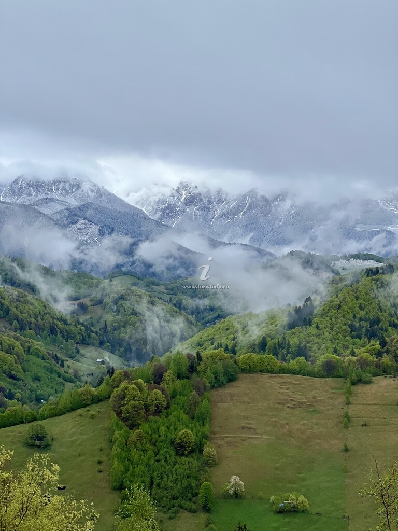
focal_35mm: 77
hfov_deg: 19.1
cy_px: 266
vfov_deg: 25.3
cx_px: 199
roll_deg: -0.7
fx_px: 1180
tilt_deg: +2.6
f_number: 2.8
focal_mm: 9
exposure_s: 1/254
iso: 32
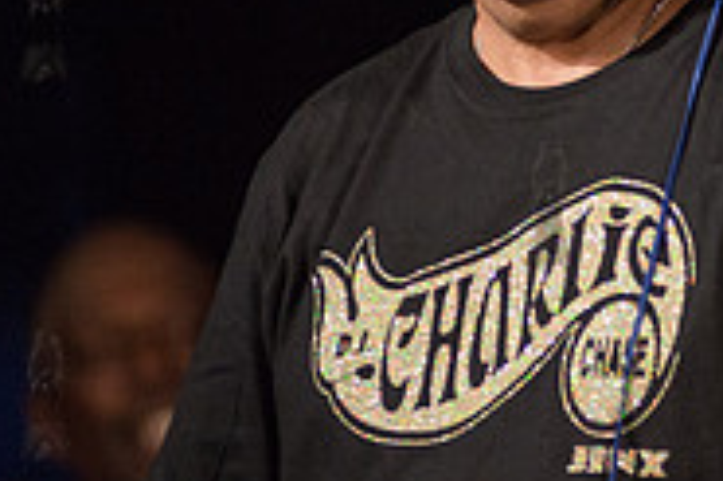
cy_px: 201
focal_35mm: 628
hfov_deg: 3.3
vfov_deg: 2.2
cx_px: 547
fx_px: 12601
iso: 1600
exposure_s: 1/1000
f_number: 2.8
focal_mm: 200
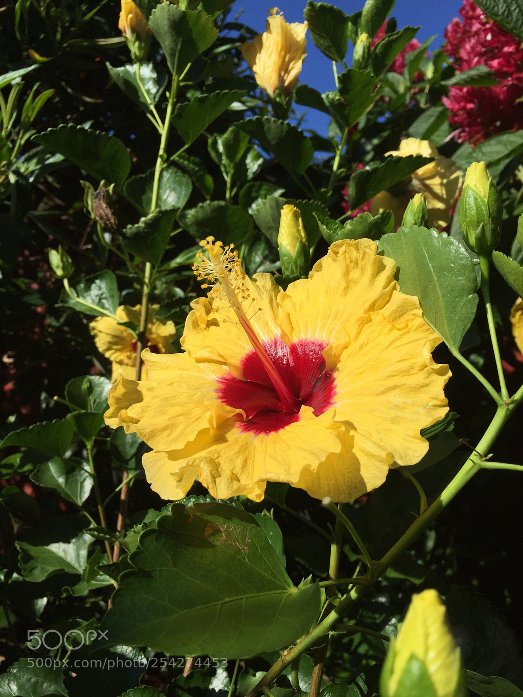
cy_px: 348
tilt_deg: +3.3
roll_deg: -5.1
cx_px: 262
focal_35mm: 29
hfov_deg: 48.2
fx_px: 584
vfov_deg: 61.7
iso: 32
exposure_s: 1/3300
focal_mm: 4.15
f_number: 2.2
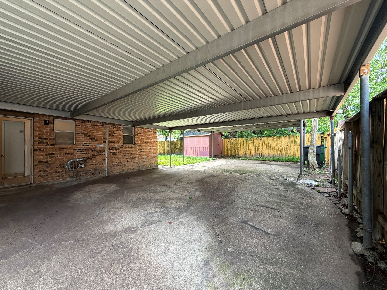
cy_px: 145
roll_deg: +1.1
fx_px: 157
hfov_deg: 102.1
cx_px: 194
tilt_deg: +0.4
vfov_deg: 85.7
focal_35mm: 14
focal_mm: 2.22
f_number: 2.2
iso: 64
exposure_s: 1/121
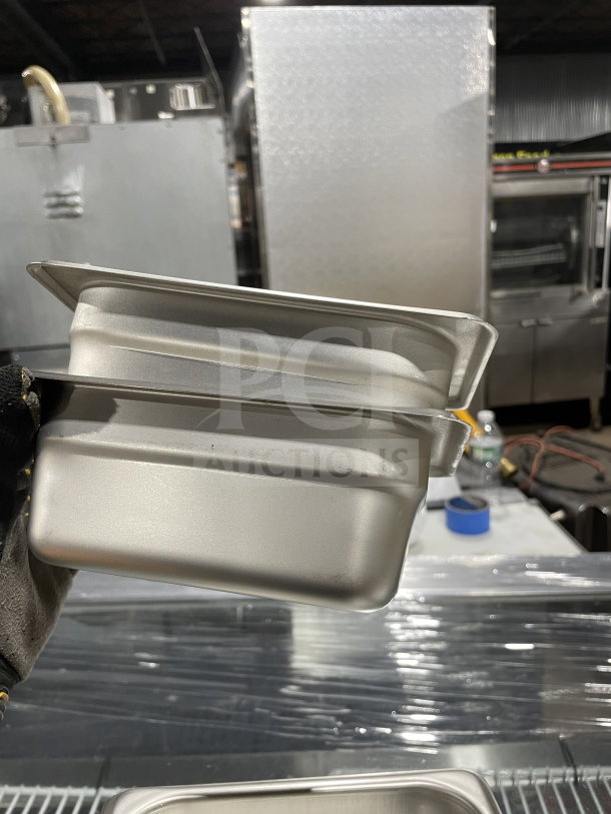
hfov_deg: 53.1
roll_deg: +4.4
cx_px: 306
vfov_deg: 67.3
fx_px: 612
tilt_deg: -14.2
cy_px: 407
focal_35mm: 26
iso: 125
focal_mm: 4.2
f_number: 1.6
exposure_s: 1/76
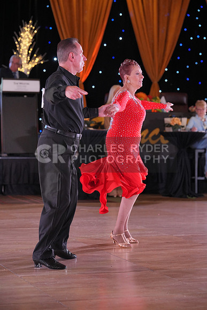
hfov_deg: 13.7
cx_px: 104
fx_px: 862
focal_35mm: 100
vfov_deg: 20.4
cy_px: 155
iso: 2000
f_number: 4
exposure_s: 1/400
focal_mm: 100
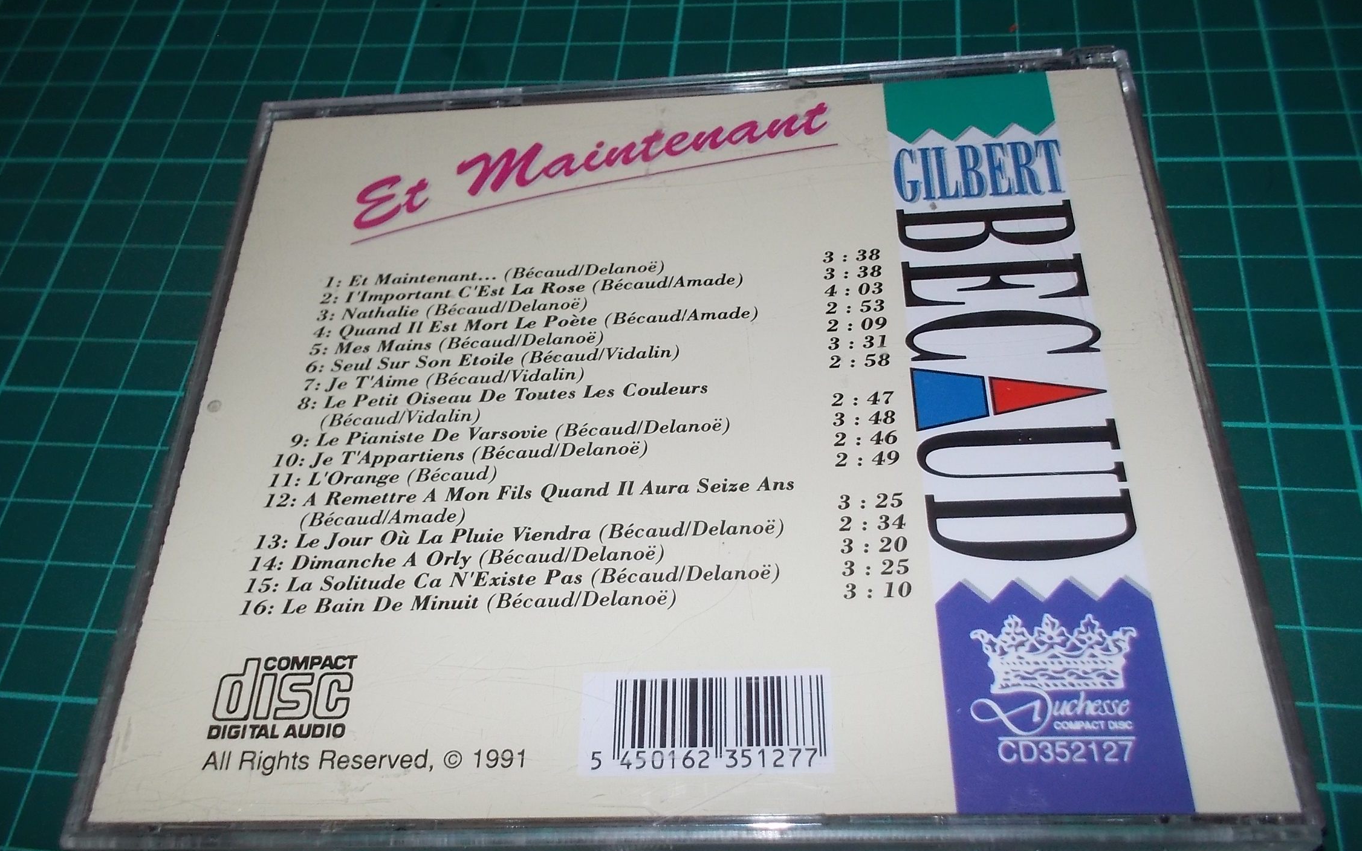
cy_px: 456
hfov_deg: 61.2
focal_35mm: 31
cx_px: 676
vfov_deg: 40.6
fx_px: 1151
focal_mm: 4.1
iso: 200
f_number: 3.3
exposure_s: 1/30
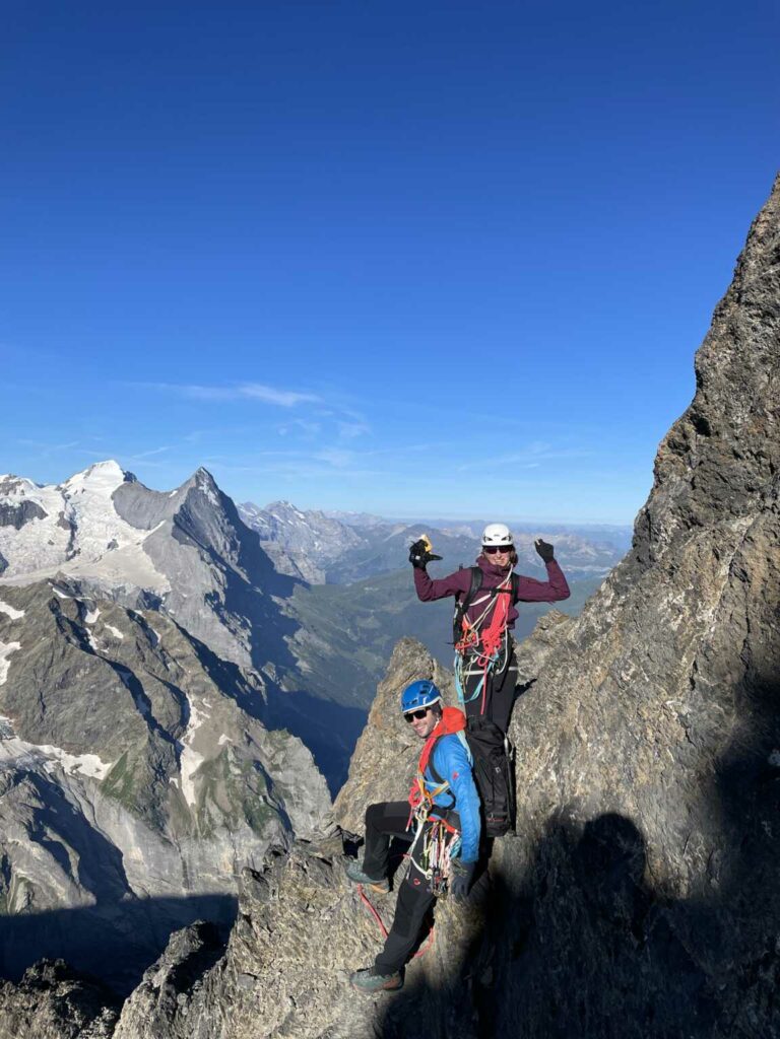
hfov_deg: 53.1
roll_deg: +0.1
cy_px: 520
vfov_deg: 67.3
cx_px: 390
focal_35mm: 26
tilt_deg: -0.9
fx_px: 781
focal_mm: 4.2
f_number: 1.6
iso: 50
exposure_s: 1/4464
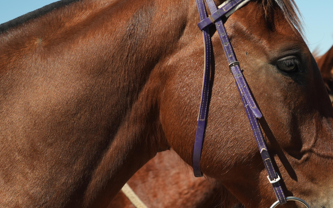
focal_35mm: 107
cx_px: 281
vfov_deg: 12.2
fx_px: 971
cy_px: 133
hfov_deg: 19.2
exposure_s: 1/800
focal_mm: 62
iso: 400
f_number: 5.6
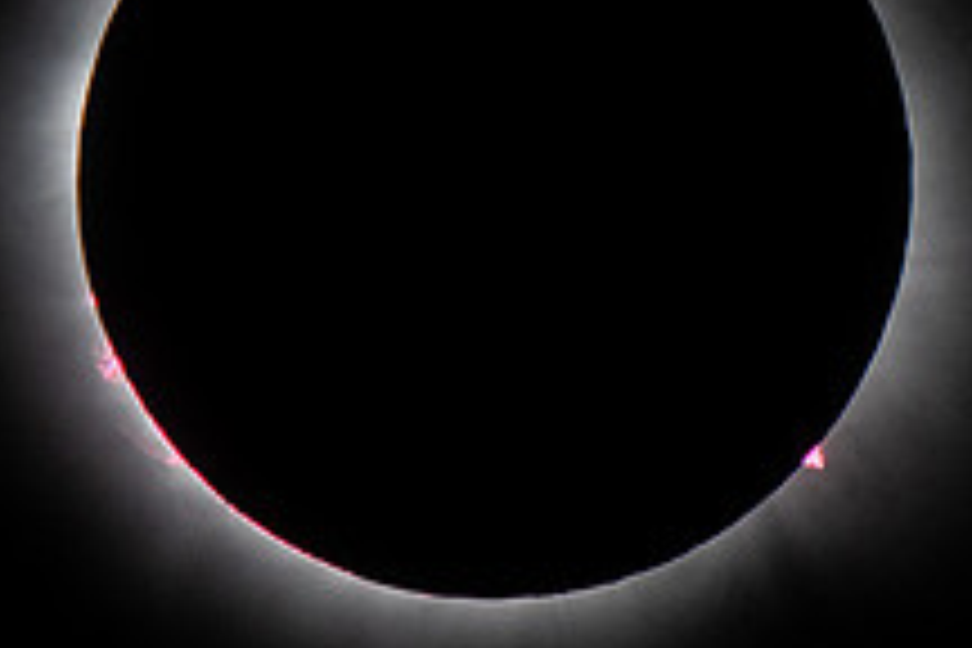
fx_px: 86798
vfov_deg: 0.4
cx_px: 759
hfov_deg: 0.6
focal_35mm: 3215
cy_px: 13
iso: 400
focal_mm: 600
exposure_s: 1/500
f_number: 6.3
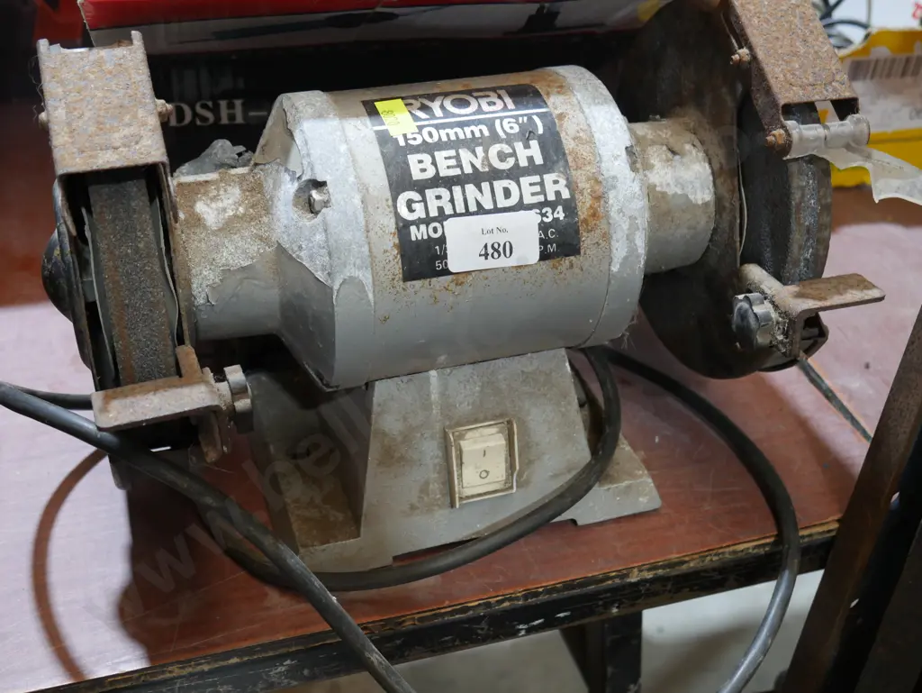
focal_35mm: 42
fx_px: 1119
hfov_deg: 44.8
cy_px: 346
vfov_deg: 34.4
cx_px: 461
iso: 1000
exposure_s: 1/60
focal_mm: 21
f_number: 4.6
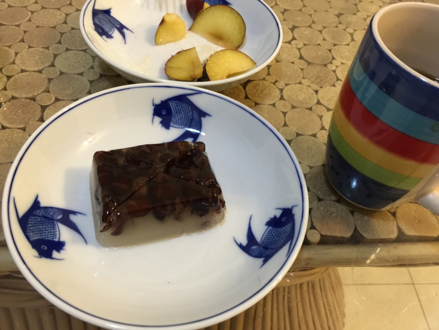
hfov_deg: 61.7
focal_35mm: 29
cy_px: 165
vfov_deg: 48.2
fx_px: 368
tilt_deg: -51.7
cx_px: 220
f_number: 2.2
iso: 125
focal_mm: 4.15
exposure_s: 1/17
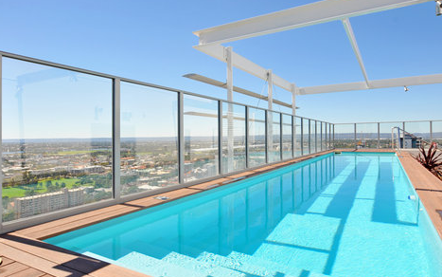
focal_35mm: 24
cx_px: 222
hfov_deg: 75.9
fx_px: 283
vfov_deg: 52.0
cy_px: 138
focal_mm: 15
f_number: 10
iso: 320
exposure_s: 1/400
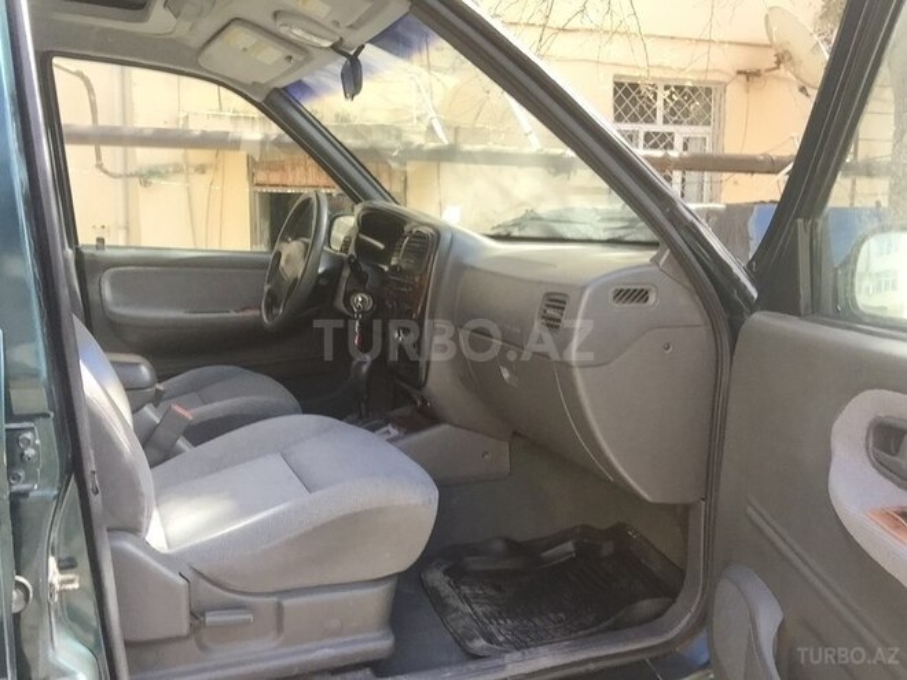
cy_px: 340
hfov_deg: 58.4
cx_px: 454
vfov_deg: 45.4
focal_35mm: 31
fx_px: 812
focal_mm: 2.65
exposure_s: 1/100
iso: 50
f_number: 2.2
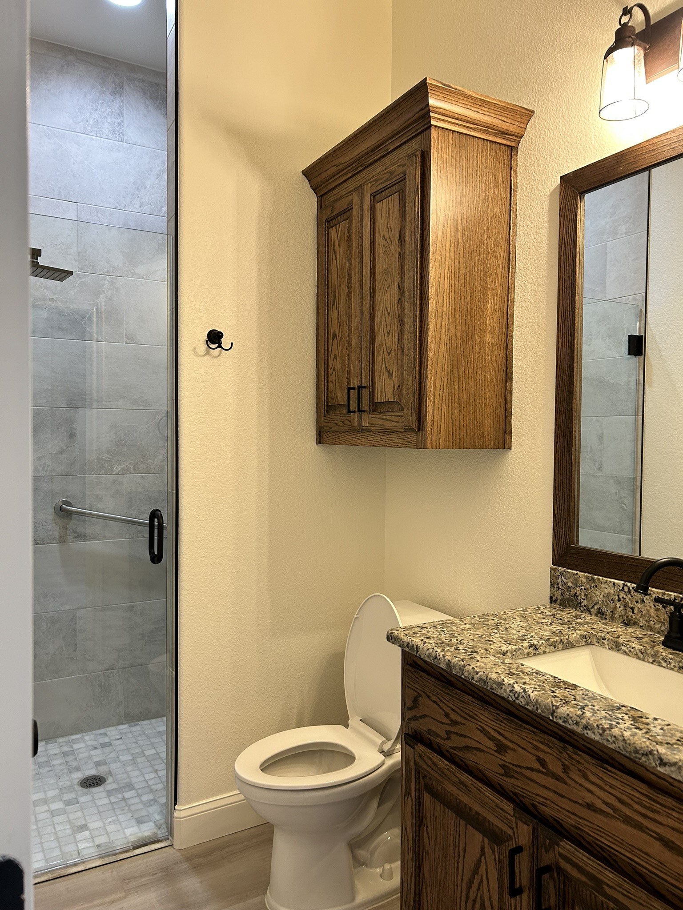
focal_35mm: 26
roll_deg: -1.2
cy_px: 455
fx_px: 684
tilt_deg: -1.0
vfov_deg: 67.3
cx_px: 342
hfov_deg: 53.1
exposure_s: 1/120
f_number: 1.5
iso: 125
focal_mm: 5.7
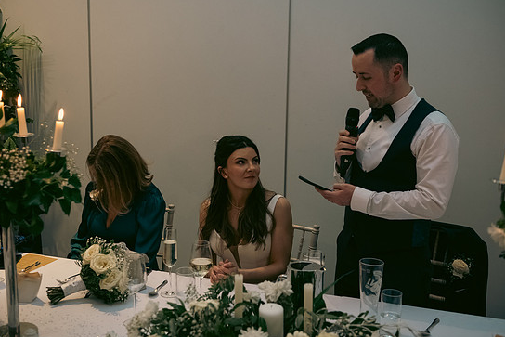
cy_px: 164
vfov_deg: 28.1
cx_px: 240
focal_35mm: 48
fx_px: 673
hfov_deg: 41.1
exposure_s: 1/160
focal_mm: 45
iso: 2000
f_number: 3.5
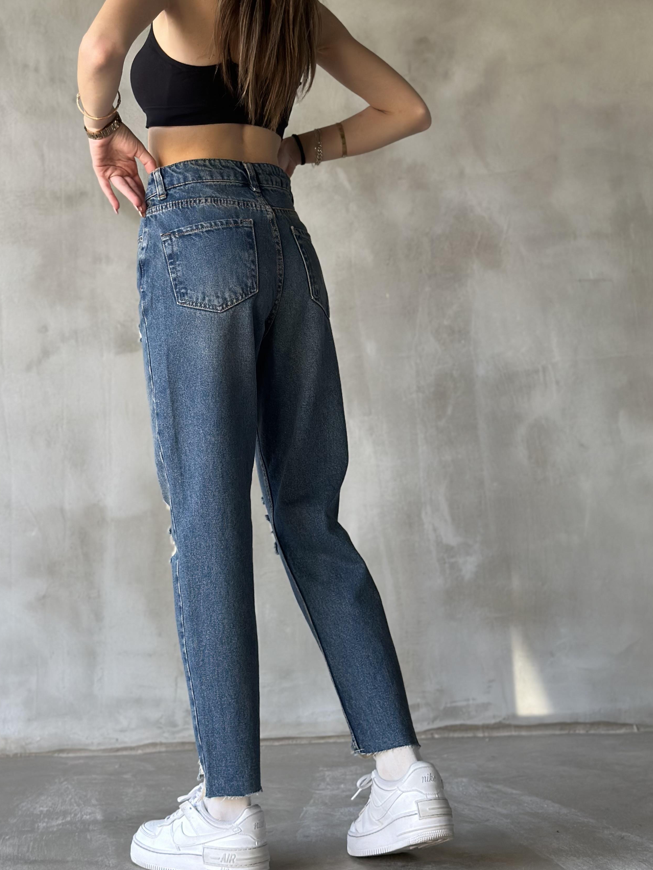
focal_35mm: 58
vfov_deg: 33.2
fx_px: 1459
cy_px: 399
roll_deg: +0.4
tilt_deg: +4.0
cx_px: 291
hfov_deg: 25.2
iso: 160
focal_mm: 6.86
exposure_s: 1/60
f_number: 1.78
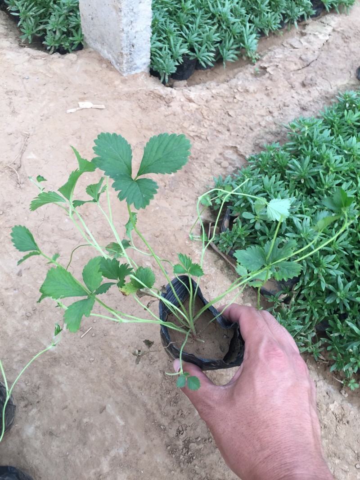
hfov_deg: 48.2
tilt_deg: -59.4
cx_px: 180
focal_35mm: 29
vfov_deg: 61.6
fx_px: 402
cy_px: 240
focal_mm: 4.15
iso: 32
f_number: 2.2
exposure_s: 1/106
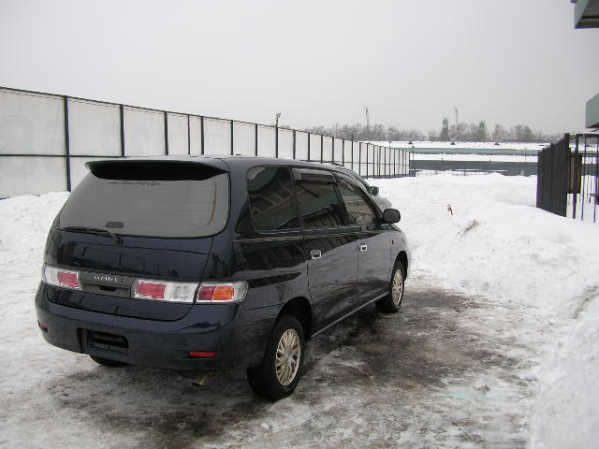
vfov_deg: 40.7
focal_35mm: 35
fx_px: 606
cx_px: 300
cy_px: 224
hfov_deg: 52.6
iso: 50
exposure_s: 1/230
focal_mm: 5.8
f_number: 2.8
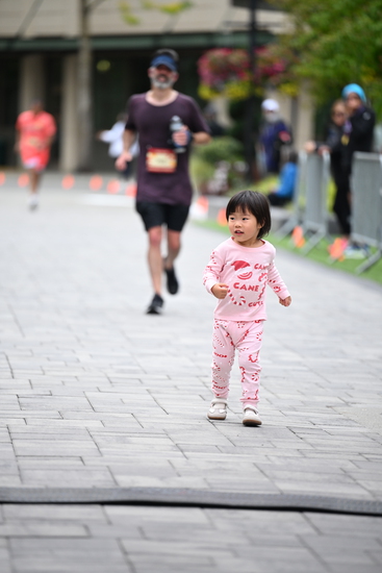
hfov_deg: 6.9
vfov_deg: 10.3
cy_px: 286
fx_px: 3181
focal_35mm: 200
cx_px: 191
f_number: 2.8
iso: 640
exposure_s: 1/2000
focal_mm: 200
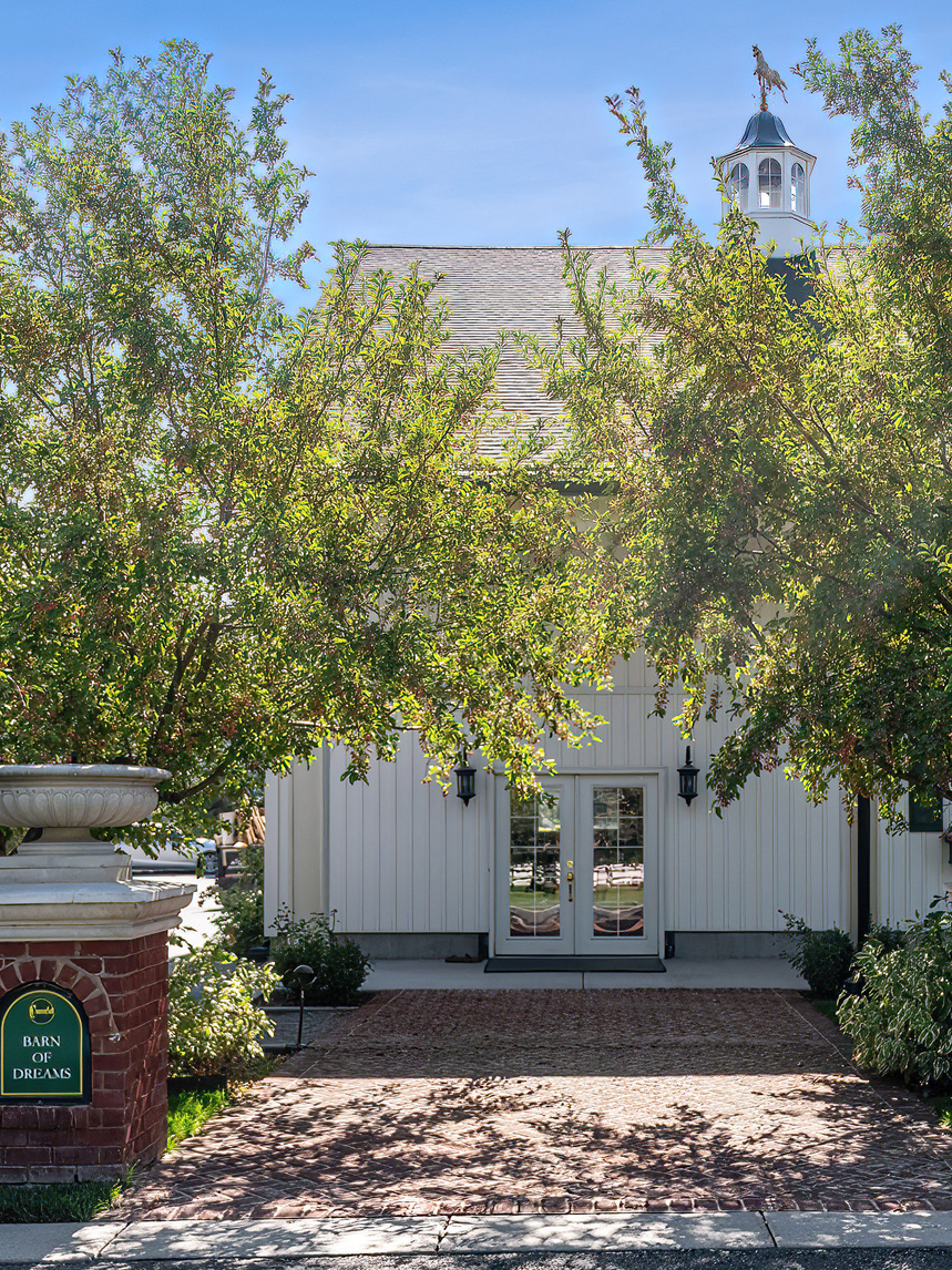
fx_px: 1622
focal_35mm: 44
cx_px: 587
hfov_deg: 32.6
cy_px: 749
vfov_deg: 42.6
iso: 640
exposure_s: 1/5000
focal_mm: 25.7
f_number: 2.8
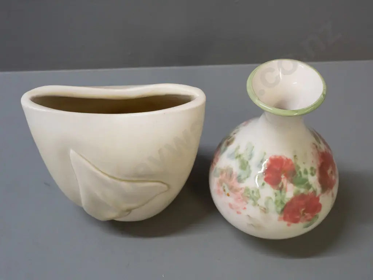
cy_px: 140
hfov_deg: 39.7
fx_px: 517
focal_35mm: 48
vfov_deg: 30.3
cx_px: 186
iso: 3200
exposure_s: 1/250
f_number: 5.6
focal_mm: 24
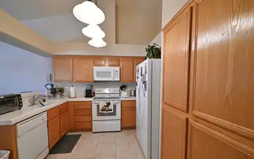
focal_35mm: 15
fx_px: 104
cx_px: 123
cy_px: 88
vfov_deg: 74.5
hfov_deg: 101.4
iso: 10000
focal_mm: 14
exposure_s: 1/30
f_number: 22
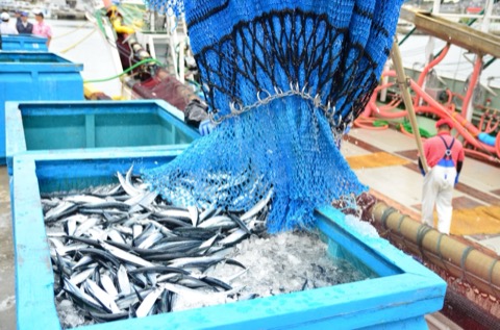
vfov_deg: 34.0
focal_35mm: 39
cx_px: 250
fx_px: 540
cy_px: 165
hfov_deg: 49.7
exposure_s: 1/320
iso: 400
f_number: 3.2
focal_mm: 26
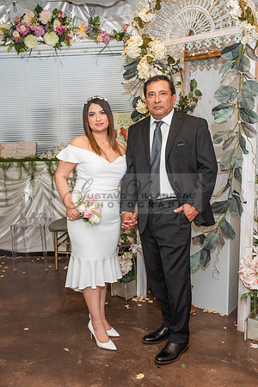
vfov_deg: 51.9
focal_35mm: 37
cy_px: 188
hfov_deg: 36.0
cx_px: 127
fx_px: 397
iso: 1600
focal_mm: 24
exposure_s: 1/125
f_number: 4.5
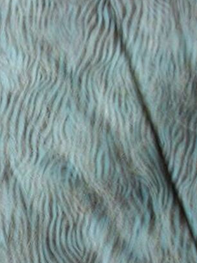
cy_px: 212
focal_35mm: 105
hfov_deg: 13.8
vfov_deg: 18.5
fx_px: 796
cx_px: -19
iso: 80
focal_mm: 5.7
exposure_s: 1/8.85
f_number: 2.9
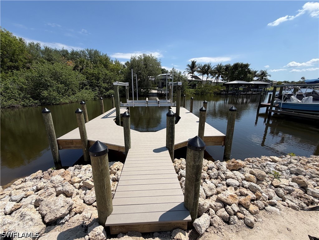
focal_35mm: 14
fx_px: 129
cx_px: 160
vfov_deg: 85.7
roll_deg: +1.1
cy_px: 120
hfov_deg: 102.1
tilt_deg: -15.6
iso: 20
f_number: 2.2
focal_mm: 2.22
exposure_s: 1/1068
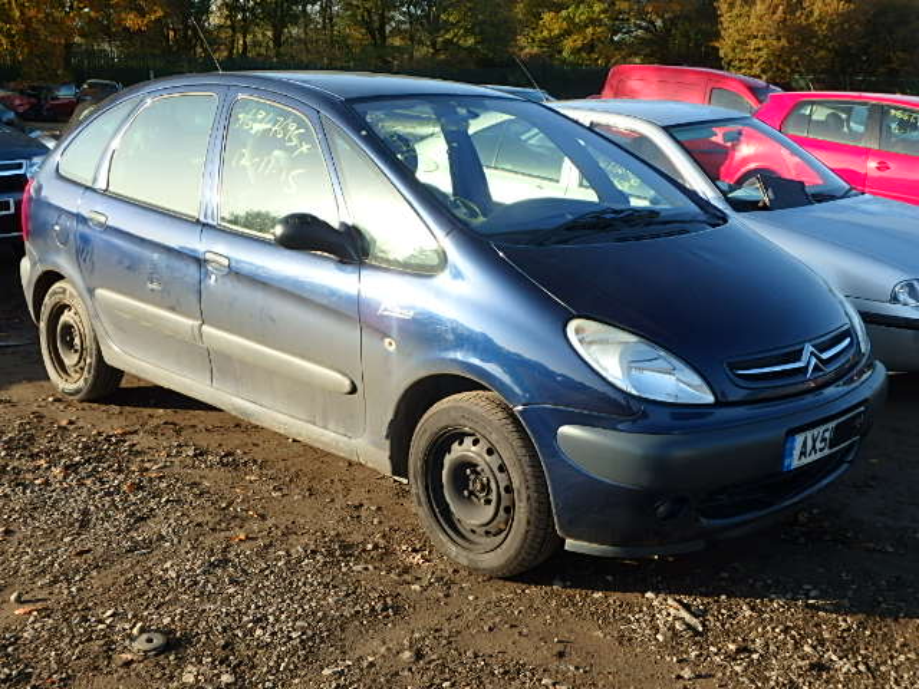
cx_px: 460
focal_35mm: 39
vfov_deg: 36.8
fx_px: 1035
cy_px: 344
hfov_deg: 47.9
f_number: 5.1
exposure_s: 1/200
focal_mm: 6.9
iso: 125
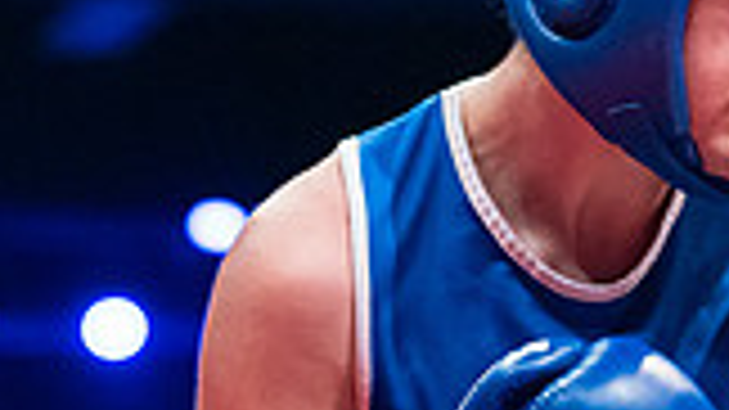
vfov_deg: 4.1
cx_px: 1461
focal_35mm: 299
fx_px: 5778
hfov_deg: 7.0
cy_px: 212
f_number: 2.8
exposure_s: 1/1000
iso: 4000
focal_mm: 70
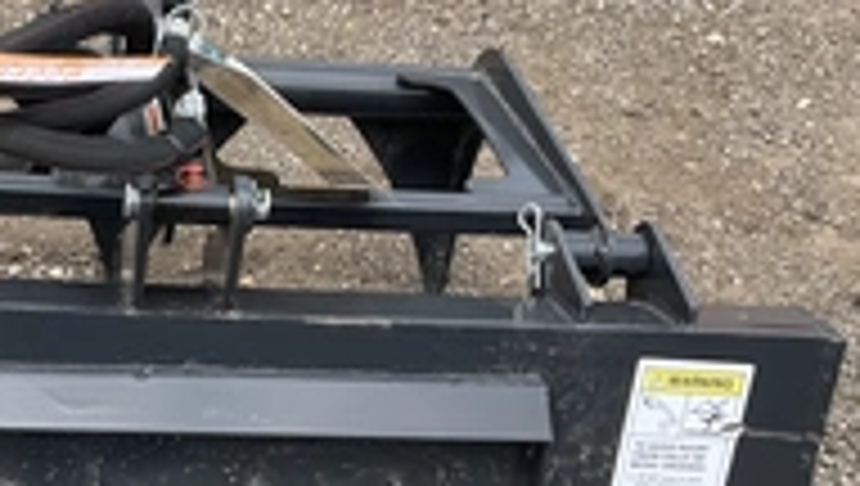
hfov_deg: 31.1
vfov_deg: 18.2
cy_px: 369
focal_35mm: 66
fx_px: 1507
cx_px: 185
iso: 25
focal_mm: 3
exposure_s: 1/883
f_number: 1.8
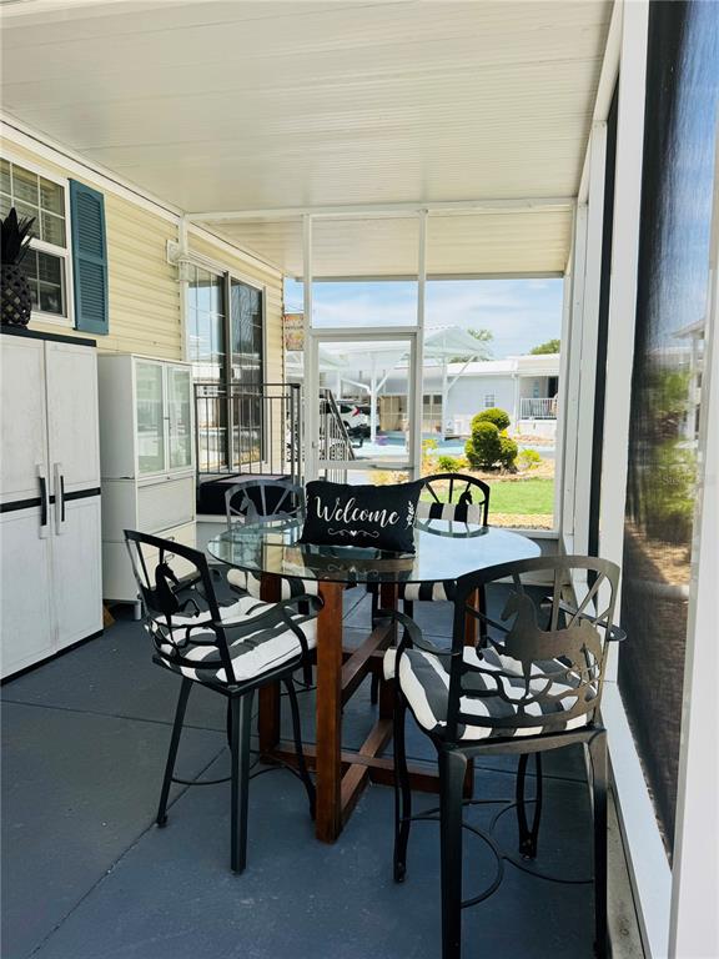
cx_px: 360
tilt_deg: -5.2
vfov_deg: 71.6
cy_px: 480
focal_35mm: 24
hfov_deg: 56.8
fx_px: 665
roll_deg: -1.5
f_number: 1.78
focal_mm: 6.76
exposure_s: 1/1059
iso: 80
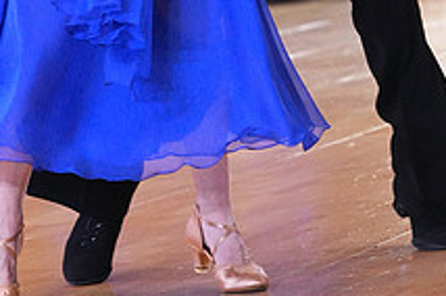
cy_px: -131
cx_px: 120
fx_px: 3563
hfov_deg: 7.2
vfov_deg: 4.7
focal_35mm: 288
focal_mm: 106
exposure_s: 1/400
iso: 12800
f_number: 5.6
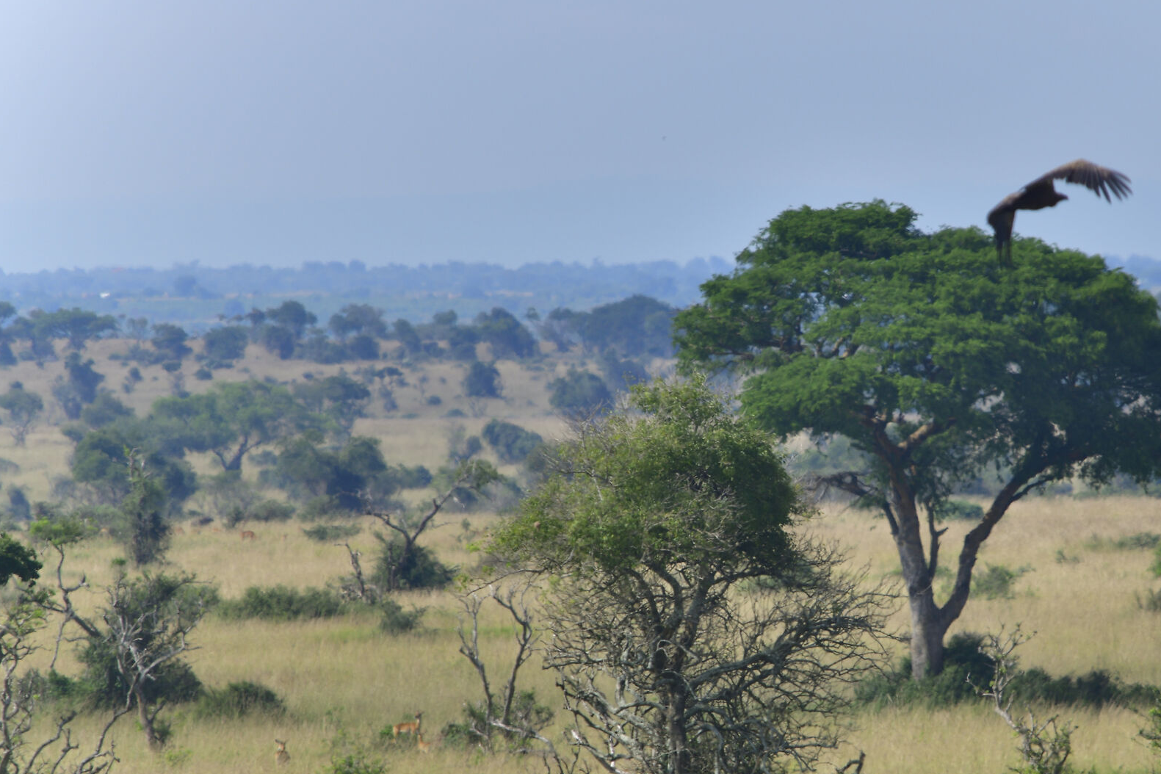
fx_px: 24476
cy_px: 485
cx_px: 831
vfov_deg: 1.8
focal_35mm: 759
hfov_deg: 2.7
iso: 100
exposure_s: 1/500
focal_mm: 500
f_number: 8
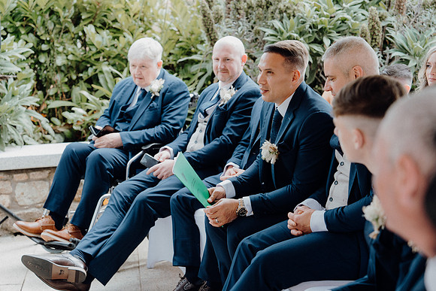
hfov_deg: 29.2
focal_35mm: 69
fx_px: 836
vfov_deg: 19.7
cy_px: 146
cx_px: 218
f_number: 3.5
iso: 200
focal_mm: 69
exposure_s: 1/200
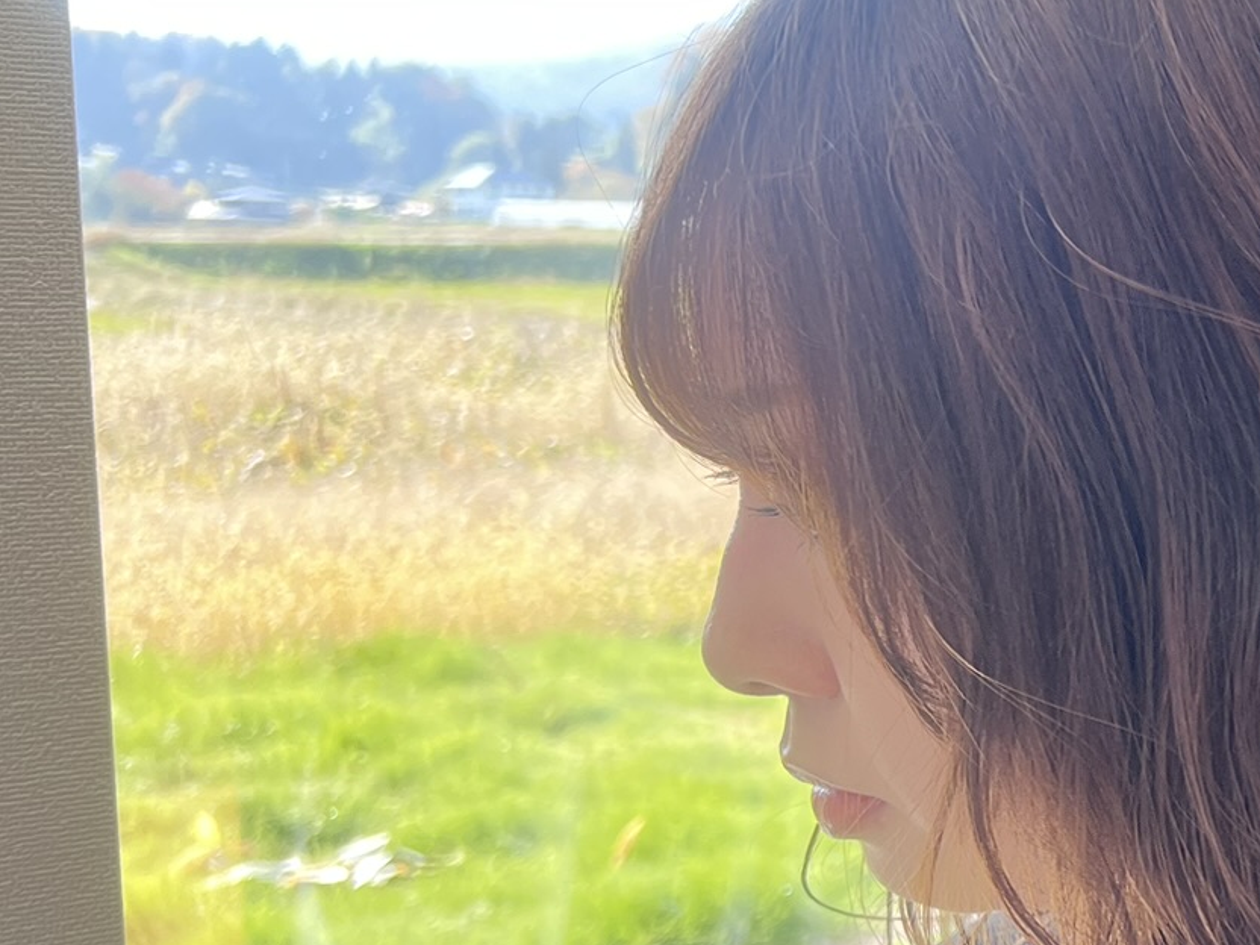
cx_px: 1525
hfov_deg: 26.7
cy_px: 639
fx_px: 2330
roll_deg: -1.8
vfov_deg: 22.8
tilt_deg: -8.8
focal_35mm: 64
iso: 40
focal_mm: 5.7
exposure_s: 1/192
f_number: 1.5
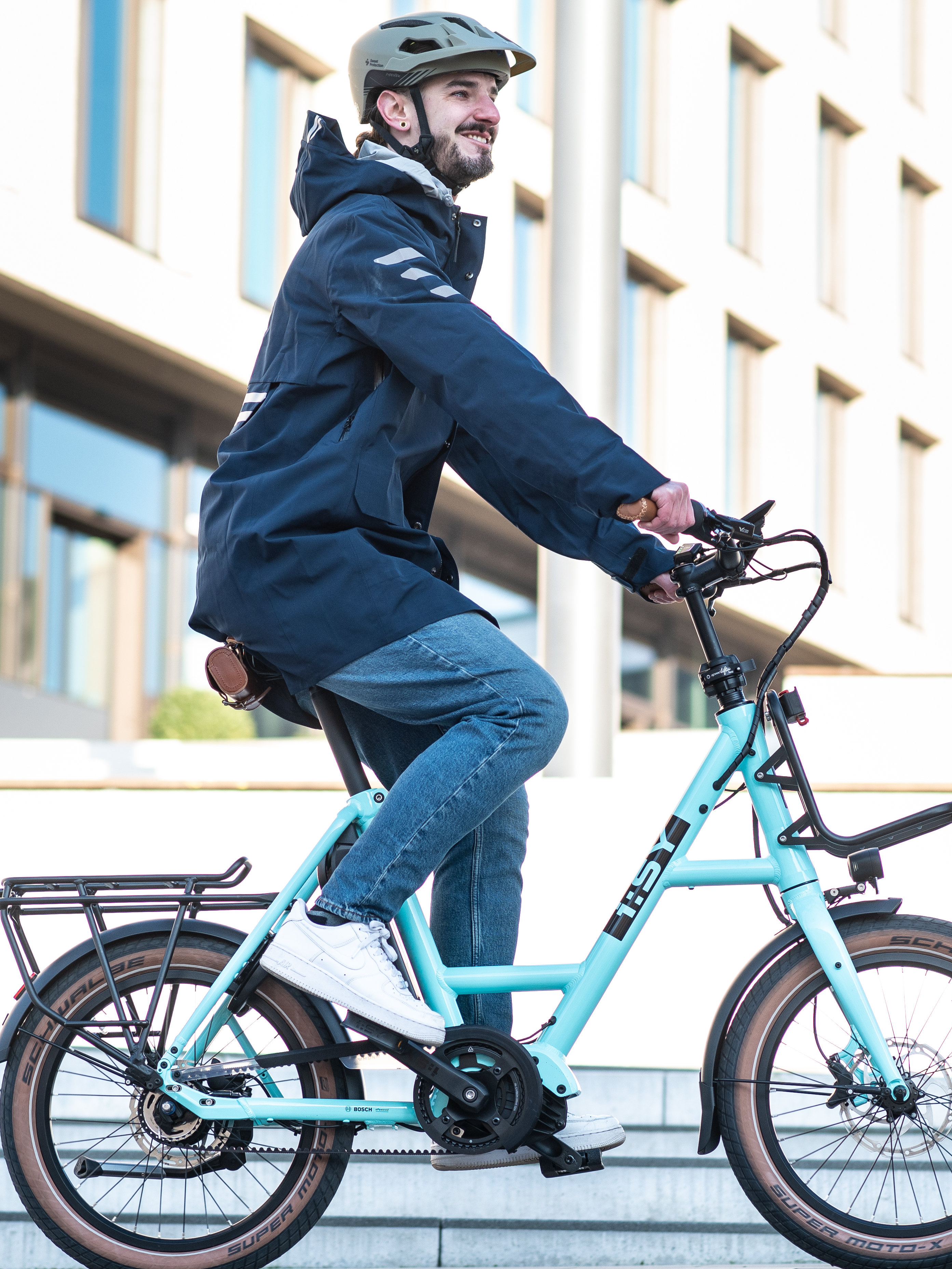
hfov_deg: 11.1
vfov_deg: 14.8
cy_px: 671
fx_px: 4876
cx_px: 399
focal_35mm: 133
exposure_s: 1/1000
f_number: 2.8
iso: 400
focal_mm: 85
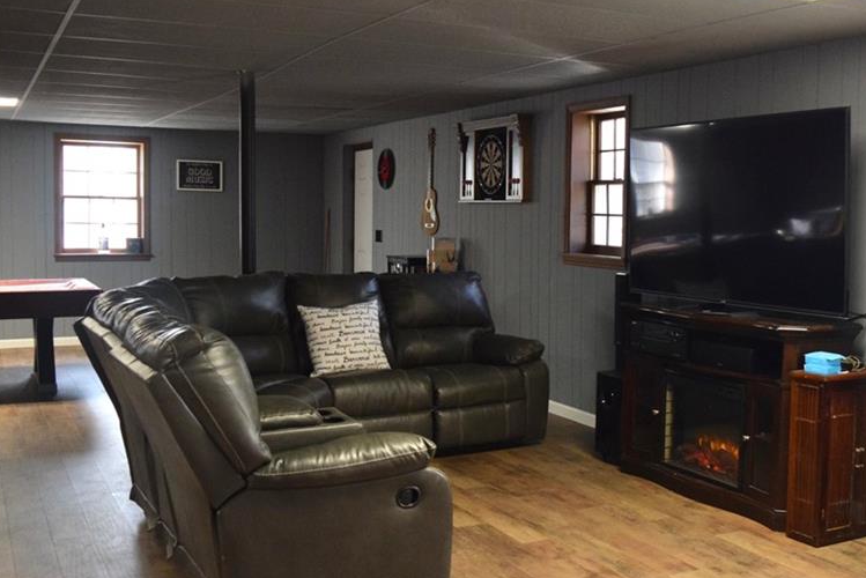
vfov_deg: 32.6
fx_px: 987
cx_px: 528
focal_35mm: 41
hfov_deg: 47.1
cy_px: 310
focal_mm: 20
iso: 2800
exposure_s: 1/125
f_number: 4
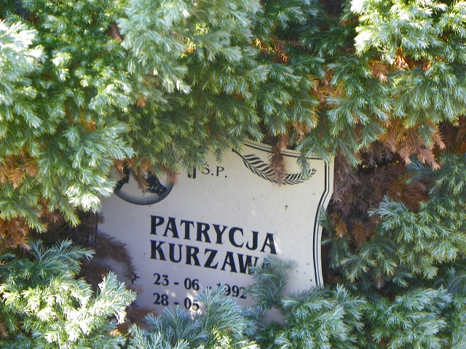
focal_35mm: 228
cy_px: 174
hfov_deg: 8.7
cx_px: 233
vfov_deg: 6.5
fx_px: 3069
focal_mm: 40.6
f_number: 4.5
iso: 80
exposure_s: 1/60
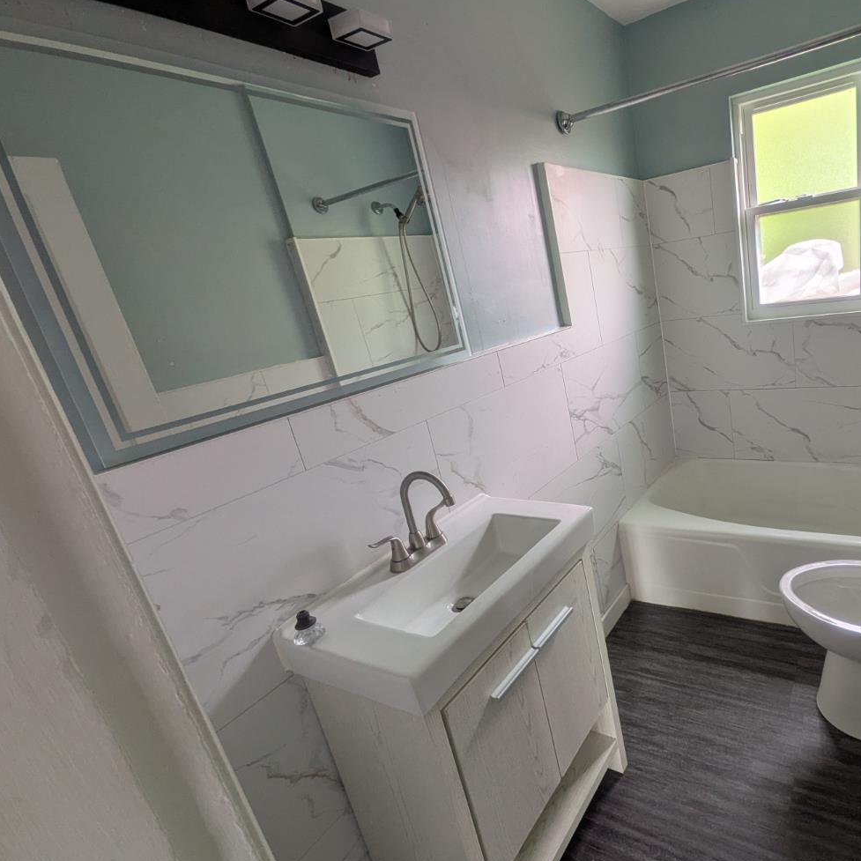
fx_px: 535
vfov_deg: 77.7
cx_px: 617
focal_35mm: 19
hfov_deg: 73.6
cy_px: 422
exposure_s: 1/37.8
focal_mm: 1.85
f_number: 2.2
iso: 54
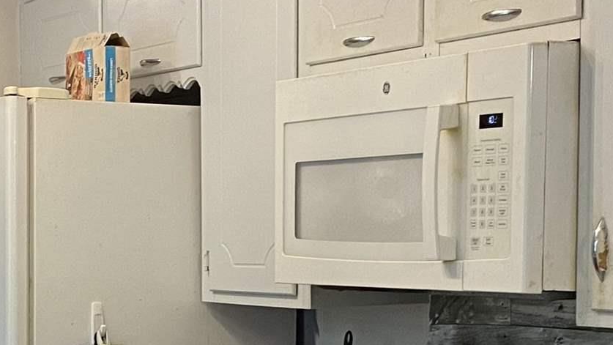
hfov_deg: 20.3
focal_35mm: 104
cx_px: 100
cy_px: 406
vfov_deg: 11.4
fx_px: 1691
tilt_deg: -6.6
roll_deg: +0.2
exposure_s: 1/60
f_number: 1.8
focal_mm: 4.25
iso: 100
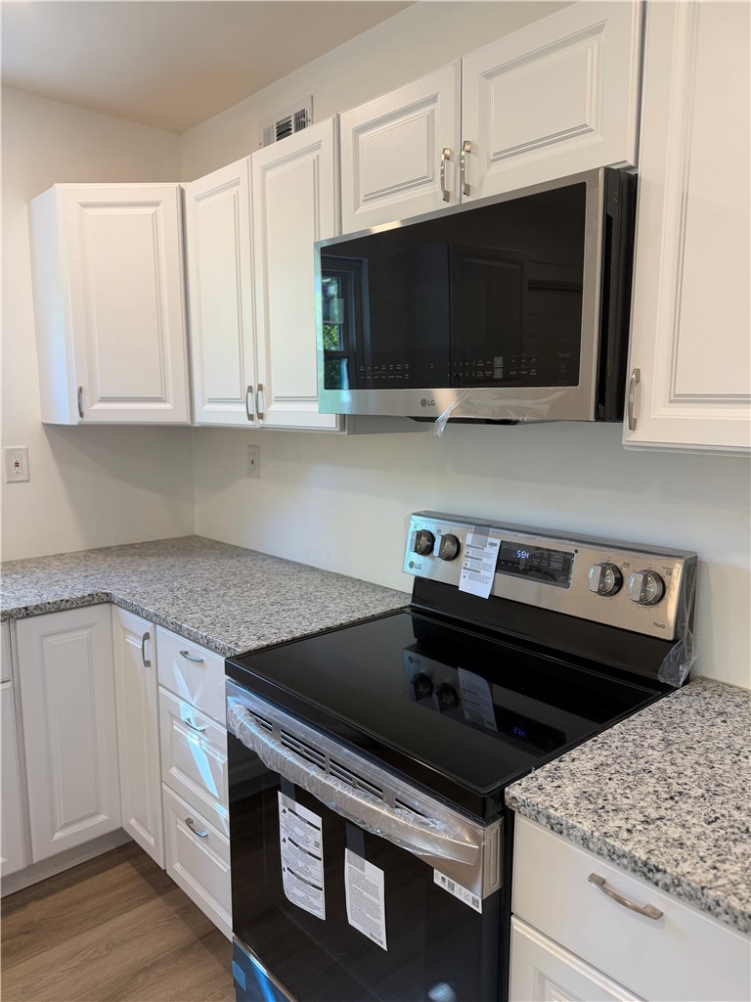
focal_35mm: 24
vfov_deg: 71.6
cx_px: 376
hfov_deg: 56.8
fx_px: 694
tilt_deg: -7.6
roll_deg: -1.6
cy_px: 501
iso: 125
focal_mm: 6.76
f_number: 1.78
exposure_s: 1/120
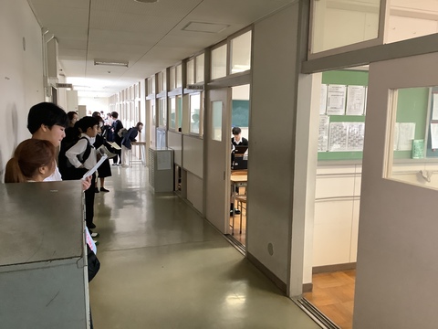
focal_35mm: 31
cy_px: 164
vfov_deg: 45.4
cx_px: 219
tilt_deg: -10.0
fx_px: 392
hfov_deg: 58.4
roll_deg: -0.4
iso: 320
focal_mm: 3.3
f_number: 2.4
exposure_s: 1/60
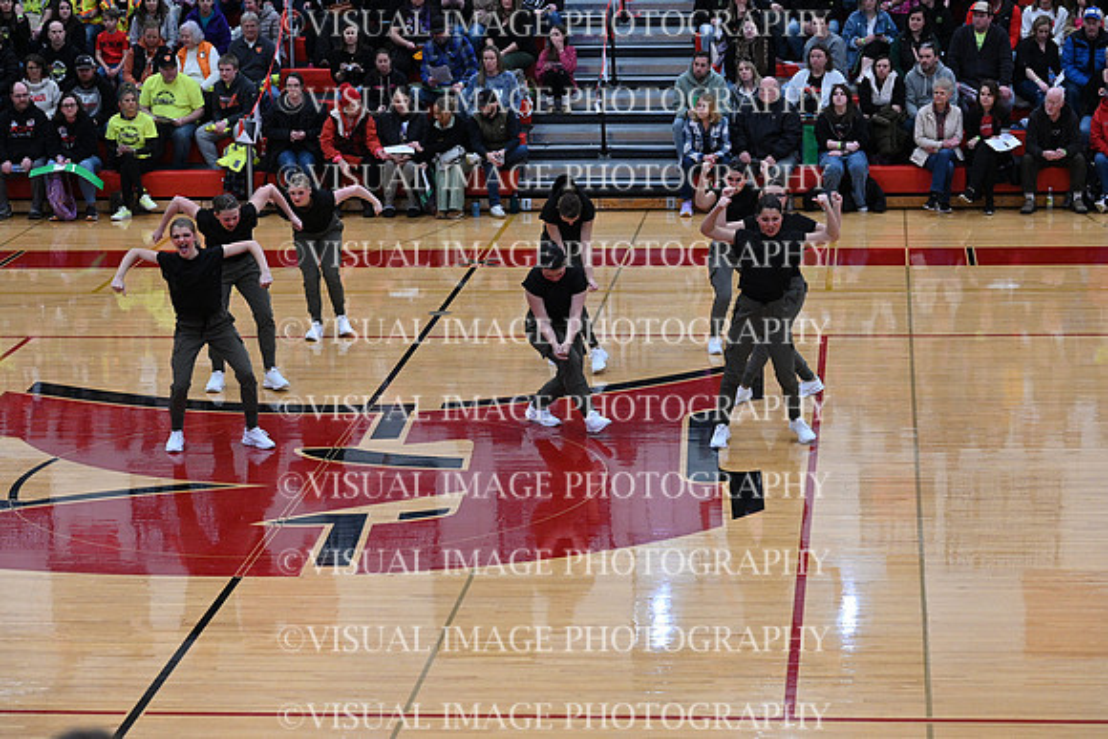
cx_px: 554
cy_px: 370
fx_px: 2924
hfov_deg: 21.5
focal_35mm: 95
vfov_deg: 14.4
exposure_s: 1/400
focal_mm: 95
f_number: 4
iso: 4000
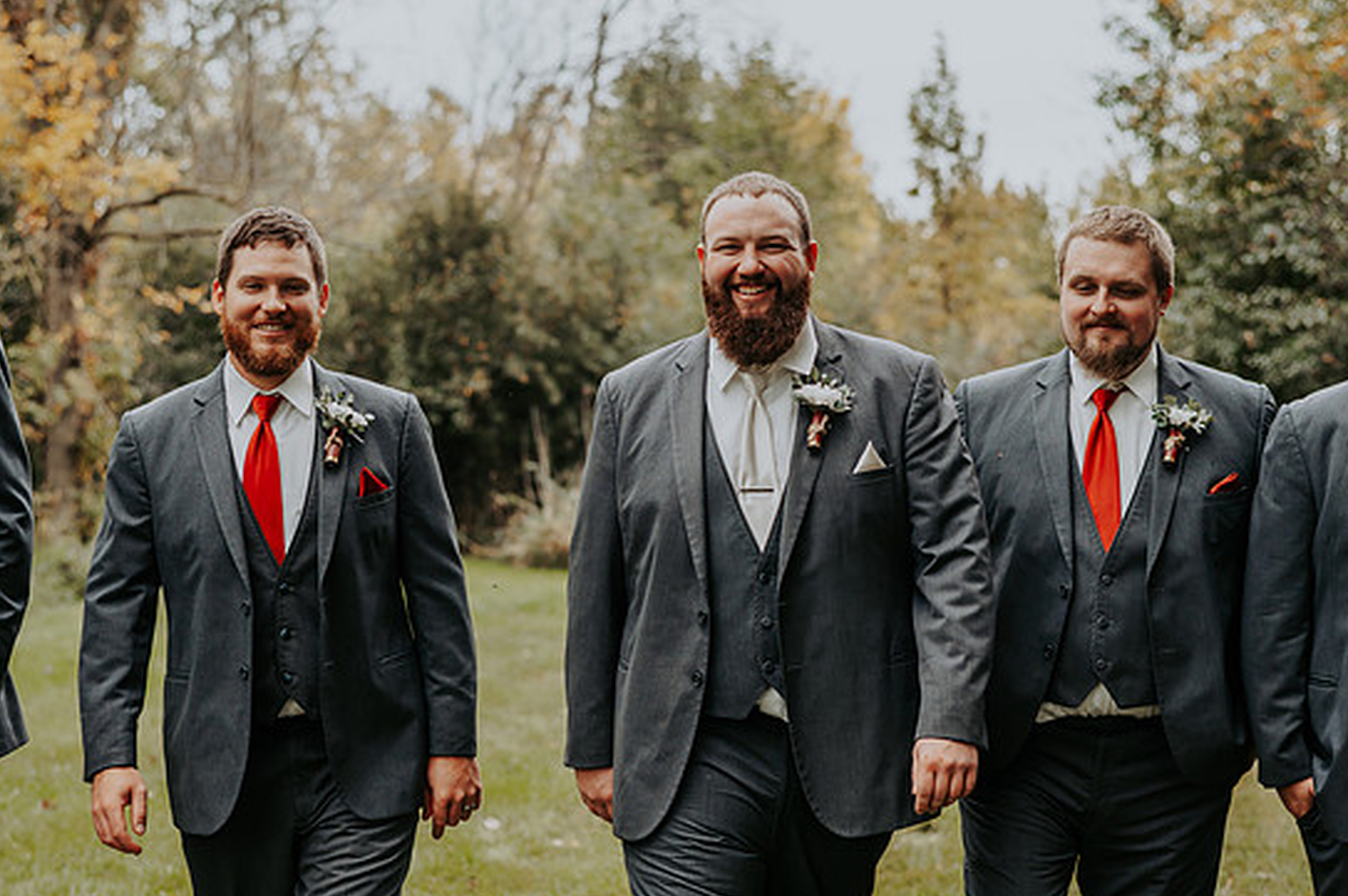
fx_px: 2319
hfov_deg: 32.4
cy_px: 459
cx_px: 673
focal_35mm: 62
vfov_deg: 21.9
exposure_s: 1/1000
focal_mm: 58
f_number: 2.8
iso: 500
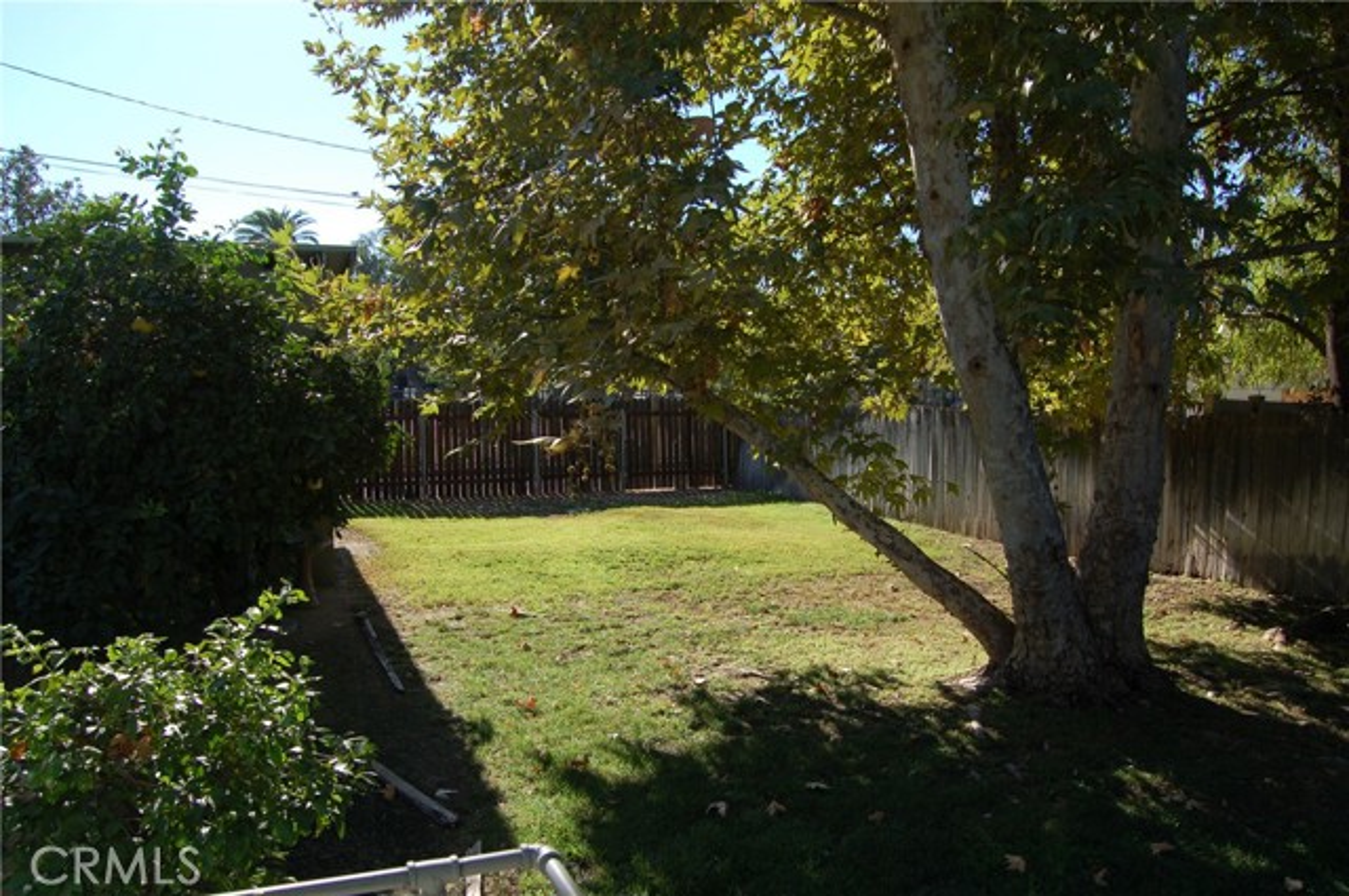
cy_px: 448
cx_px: 674
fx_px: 3088
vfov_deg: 16.5
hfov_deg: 24.6
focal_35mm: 82
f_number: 10
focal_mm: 55
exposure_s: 1/320
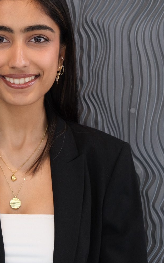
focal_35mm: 98
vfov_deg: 21.0
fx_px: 701
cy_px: 53
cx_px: 19
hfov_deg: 13.2
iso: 320
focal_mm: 35.8
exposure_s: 1/80
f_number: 4
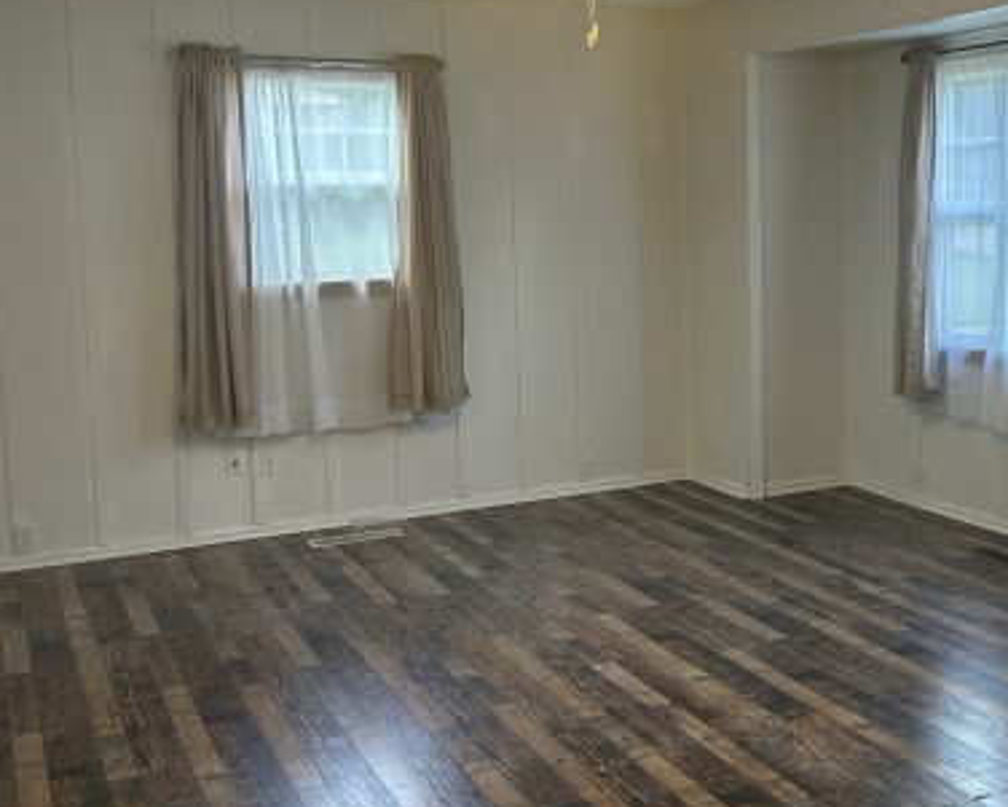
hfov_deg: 39.5
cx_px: 808
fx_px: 1343
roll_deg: +1.5
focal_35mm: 45
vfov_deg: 33.3
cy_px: 314
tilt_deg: -4.6
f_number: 1.5
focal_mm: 5.7
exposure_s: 1/120
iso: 100
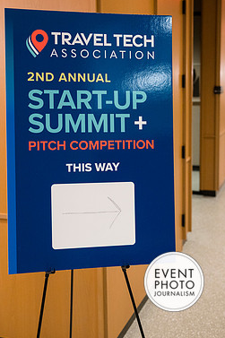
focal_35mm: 49
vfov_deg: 40.2
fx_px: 460
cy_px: 138
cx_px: 99
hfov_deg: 27.5
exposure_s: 1/200
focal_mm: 41
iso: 3200
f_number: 3.2
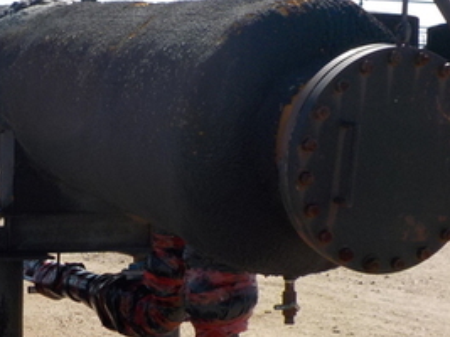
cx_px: 49
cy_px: 195
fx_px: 936
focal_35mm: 72
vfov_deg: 20.4
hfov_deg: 26.2
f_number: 3.3
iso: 125
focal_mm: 4.1
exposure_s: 1/1250
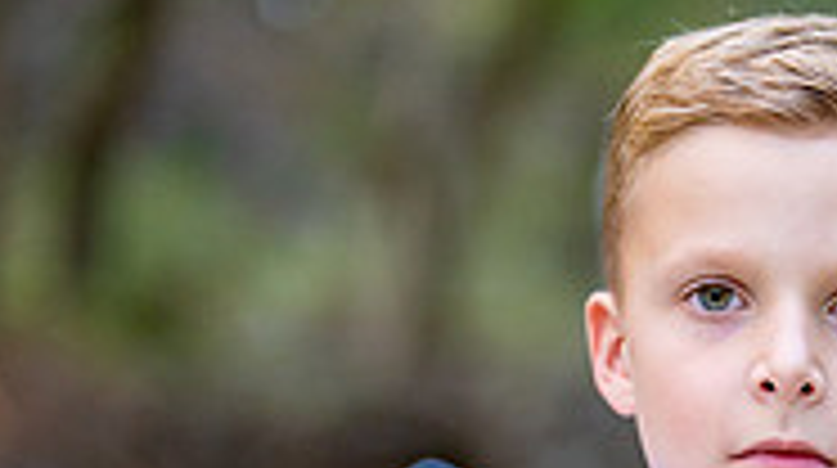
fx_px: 4388
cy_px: 721
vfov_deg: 6.0
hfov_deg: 10.7
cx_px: 942
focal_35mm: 198
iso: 500
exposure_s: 1/500
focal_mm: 50
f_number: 1.2
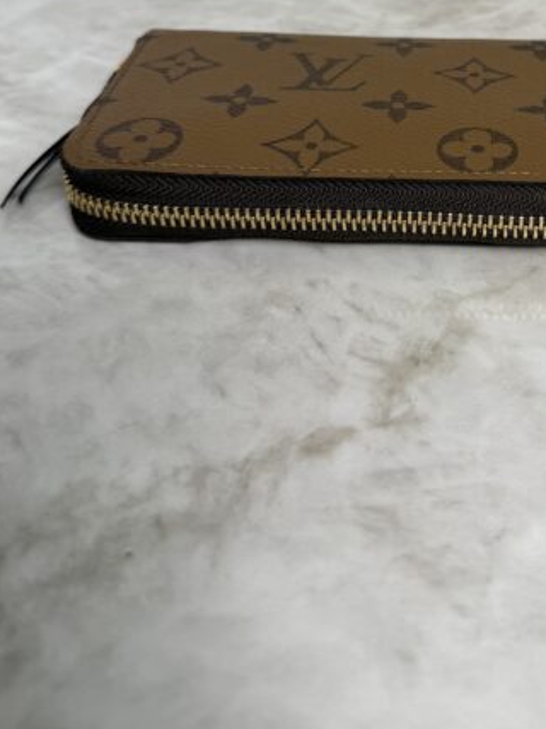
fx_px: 947
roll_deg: -1.6
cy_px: 120
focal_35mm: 45
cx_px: 452
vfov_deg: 39.9
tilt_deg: -27.7
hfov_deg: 31.2
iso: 100
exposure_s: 1/120
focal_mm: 6.76
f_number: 1.78
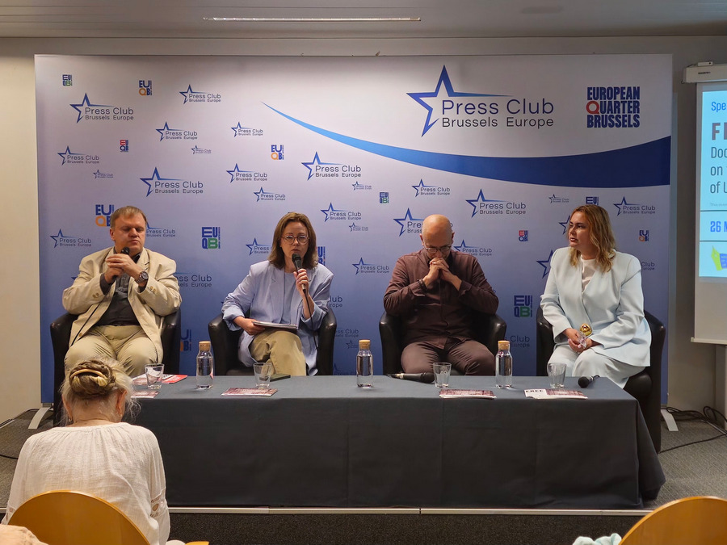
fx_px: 483
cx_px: 364
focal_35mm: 23
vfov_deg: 58.9
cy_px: 272
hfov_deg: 73.9
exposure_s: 1/50.3
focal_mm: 6.3
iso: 125
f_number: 1.7
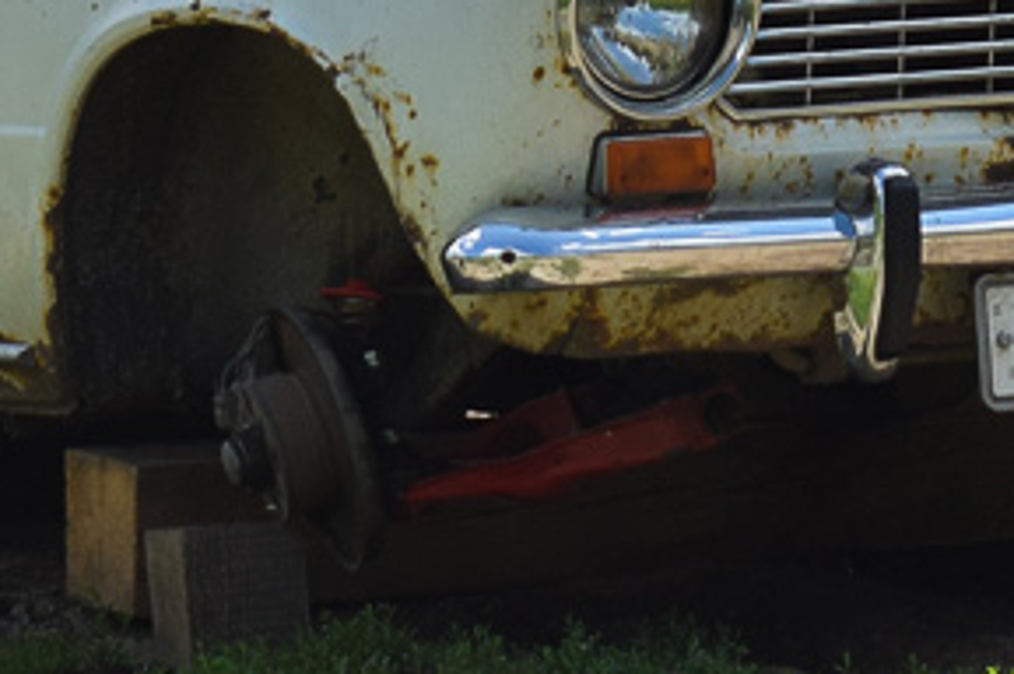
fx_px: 9652
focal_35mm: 343
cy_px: -470
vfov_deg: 4.0
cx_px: 421
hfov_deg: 6.0
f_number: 6.3
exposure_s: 1/640
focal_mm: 55
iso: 200
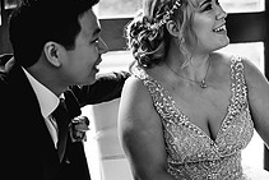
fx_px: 740
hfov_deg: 20.1
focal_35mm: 99
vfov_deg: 13.8
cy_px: 56
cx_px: 250
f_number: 1.4
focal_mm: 35
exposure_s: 1/250
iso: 400
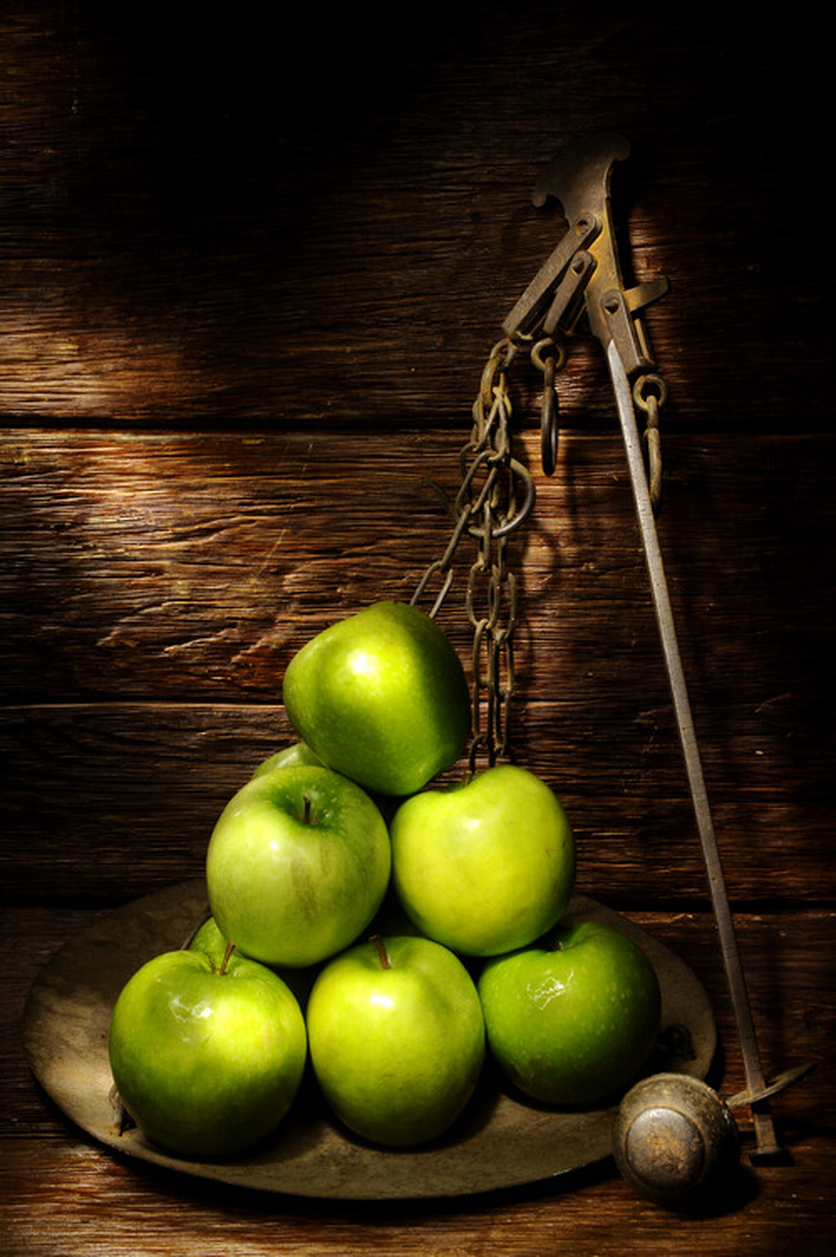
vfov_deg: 34.5
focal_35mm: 58
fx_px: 2023
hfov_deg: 23.3
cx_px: 418
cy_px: 628
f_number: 18
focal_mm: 58
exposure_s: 35.7
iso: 200
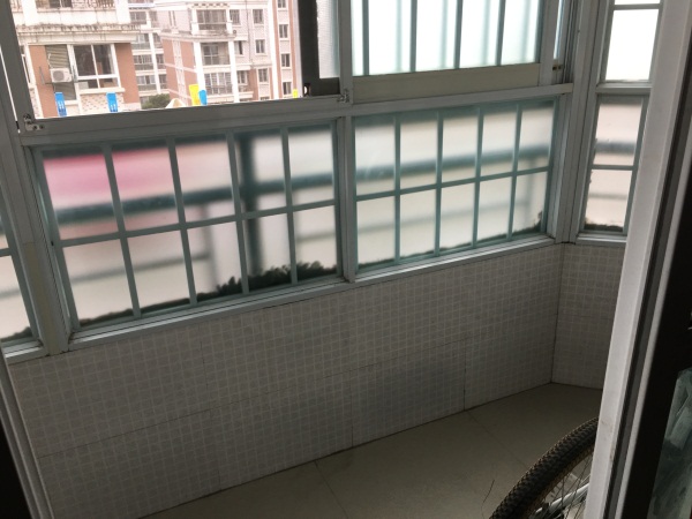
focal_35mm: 29
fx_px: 580
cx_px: 346
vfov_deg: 48.2
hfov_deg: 61.7
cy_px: 260
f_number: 2.2
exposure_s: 1/100
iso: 40
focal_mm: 4.15
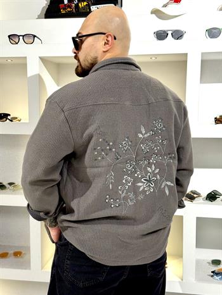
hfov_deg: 30.3
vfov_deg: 39.6
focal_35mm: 48
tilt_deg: -5.6
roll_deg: -0.5
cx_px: 111
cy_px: 148
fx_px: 410
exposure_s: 1/100
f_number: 1.78
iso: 125
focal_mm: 6.76
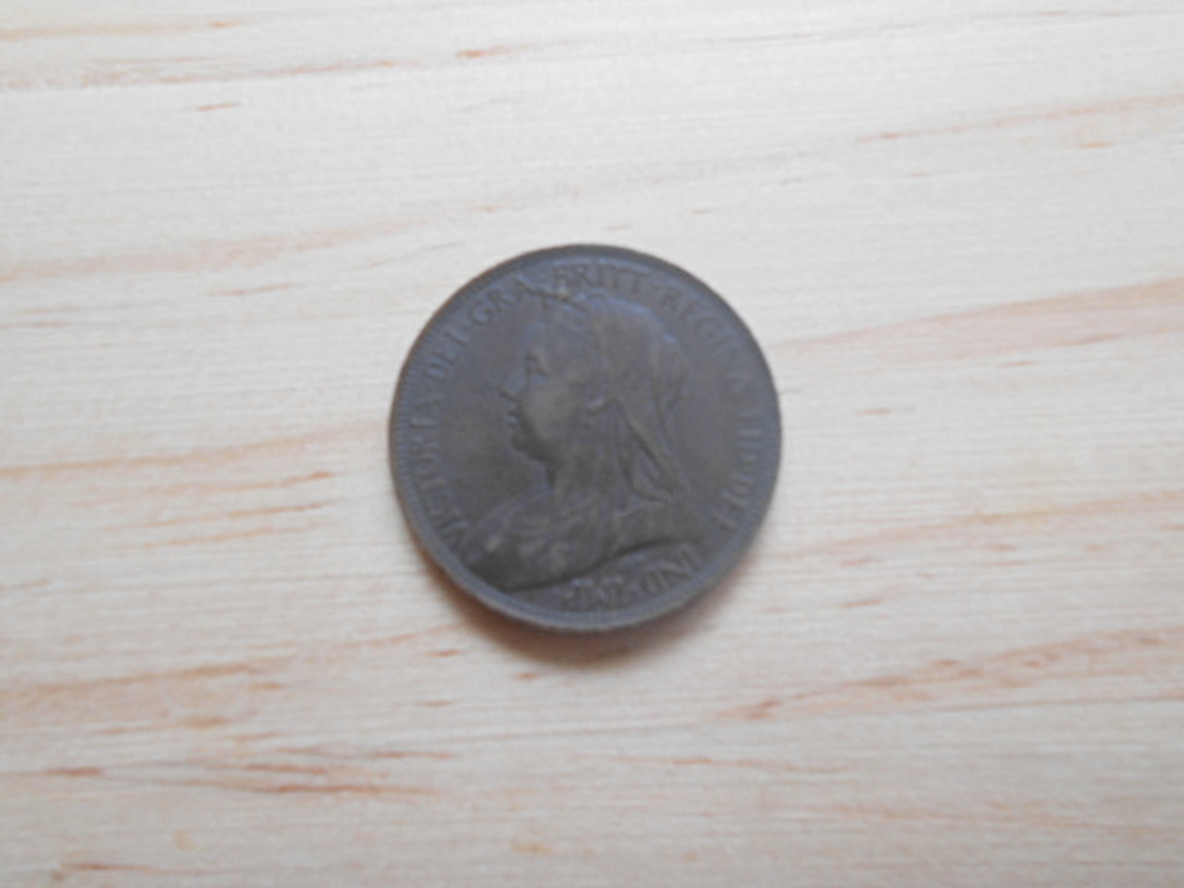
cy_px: 444
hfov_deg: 60.0
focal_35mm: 30
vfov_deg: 46.8
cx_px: 592
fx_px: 1026
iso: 80
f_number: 3.8
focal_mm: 5.3
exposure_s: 1/30
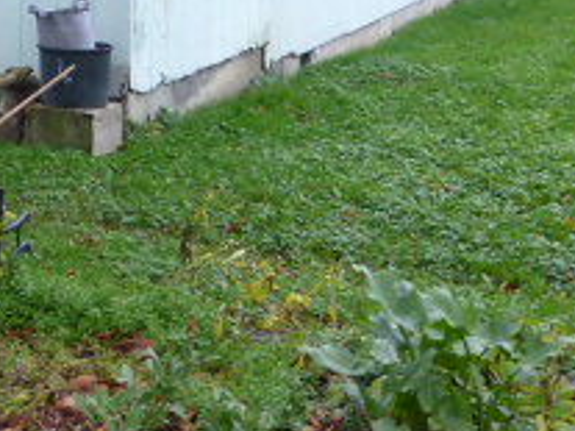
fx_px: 1743
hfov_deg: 17.7
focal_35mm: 105
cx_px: -139
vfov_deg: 13.3
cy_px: -206
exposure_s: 1/60
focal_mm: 6.1
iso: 250
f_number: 3.7
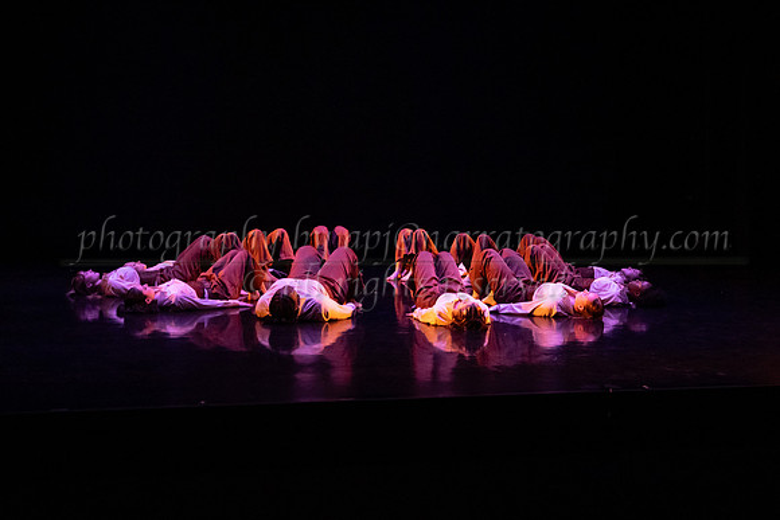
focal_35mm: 60
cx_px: 422
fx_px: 1294
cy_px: 262
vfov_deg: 22.7
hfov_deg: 33.5
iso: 4000
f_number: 3.2
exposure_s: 1/400
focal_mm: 54
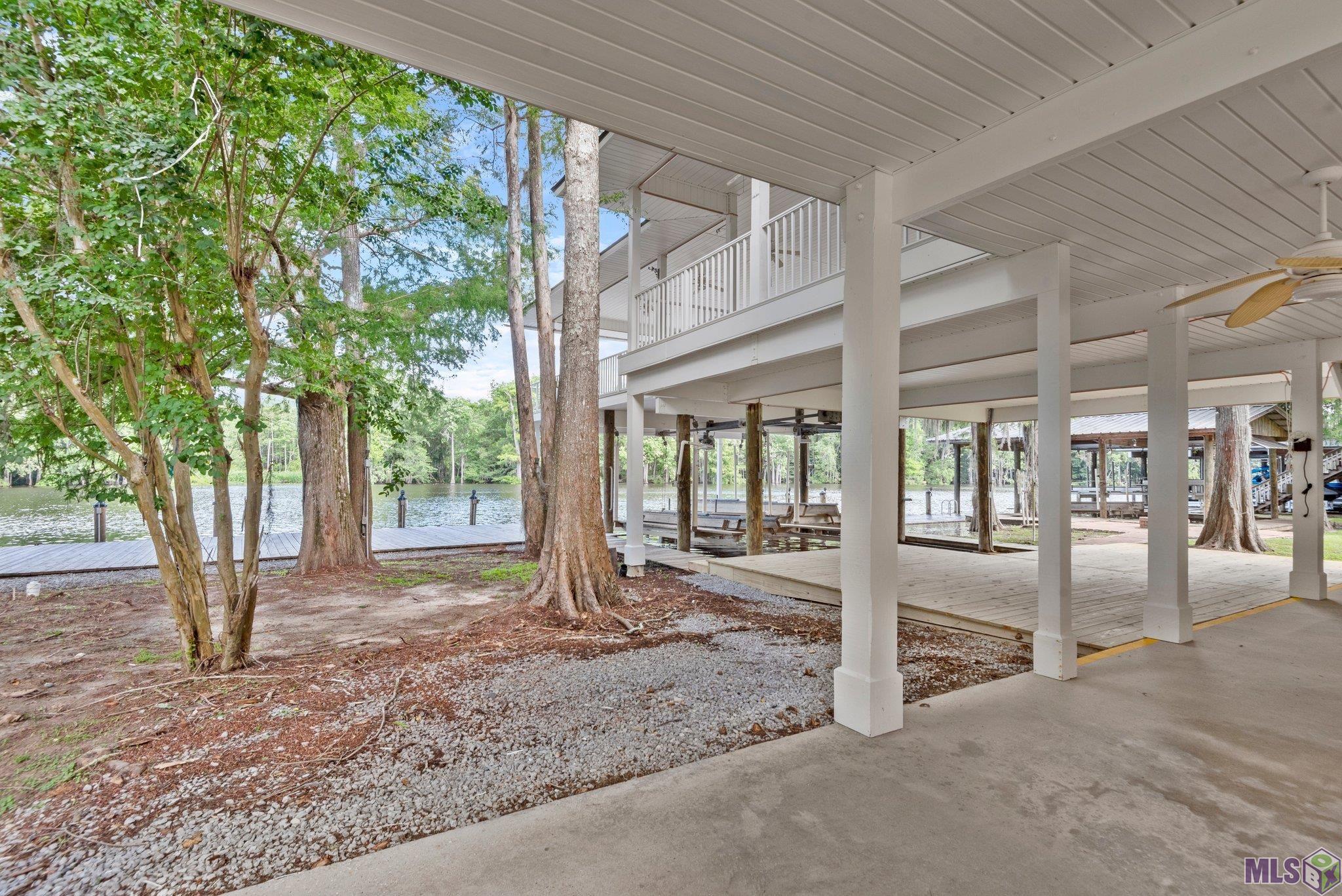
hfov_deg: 96.7
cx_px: 671
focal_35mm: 16
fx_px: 597
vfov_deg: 73.8
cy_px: 448
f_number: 10
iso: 320
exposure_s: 1/50
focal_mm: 16
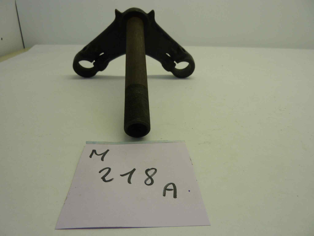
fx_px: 227
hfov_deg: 69.4
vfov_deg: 54.9
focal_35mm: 25
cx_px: 157
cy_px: 118
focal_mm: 4.1
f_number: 3.3
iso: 80
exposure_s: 1/50
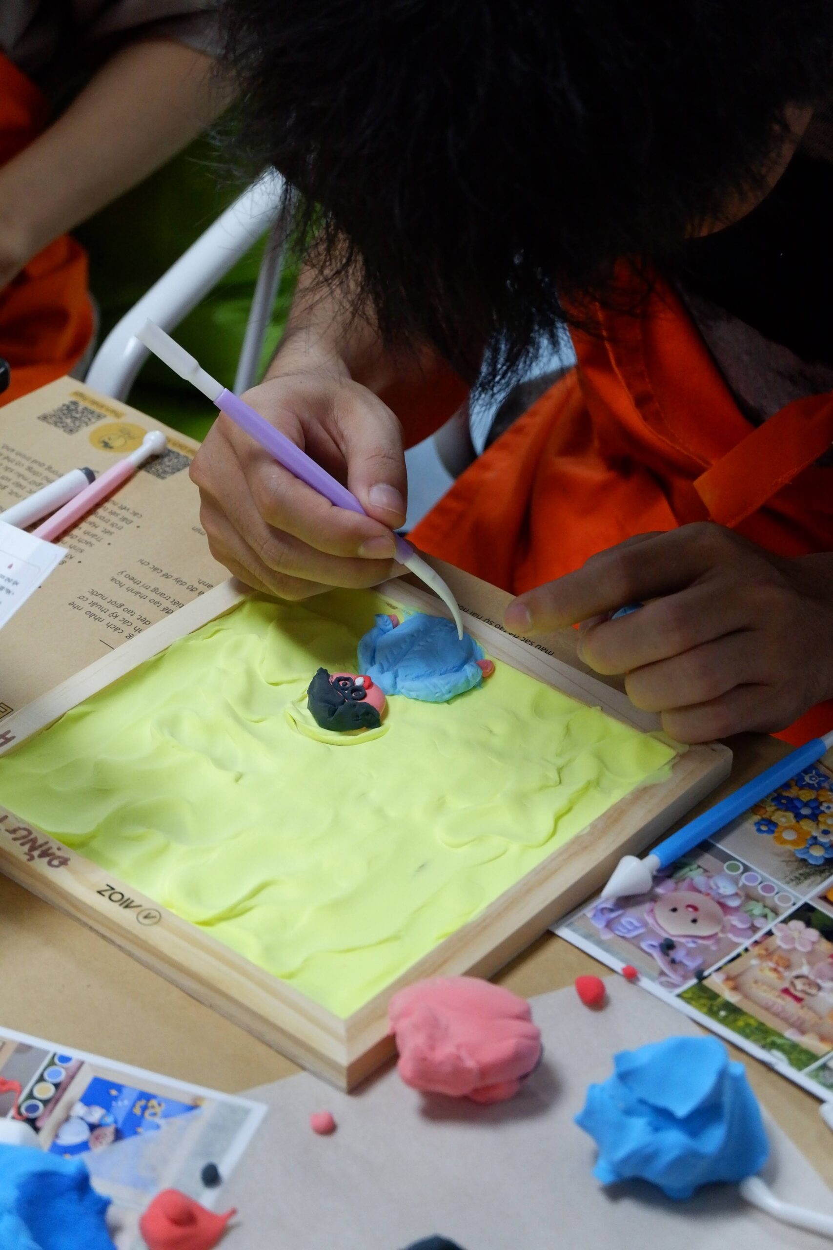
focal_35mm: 75
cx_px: 416
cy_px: 625
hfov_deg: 18.2
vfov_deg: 27.0
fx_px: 2603
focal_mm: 50
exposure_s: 1/140
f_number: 5.6
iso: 2500
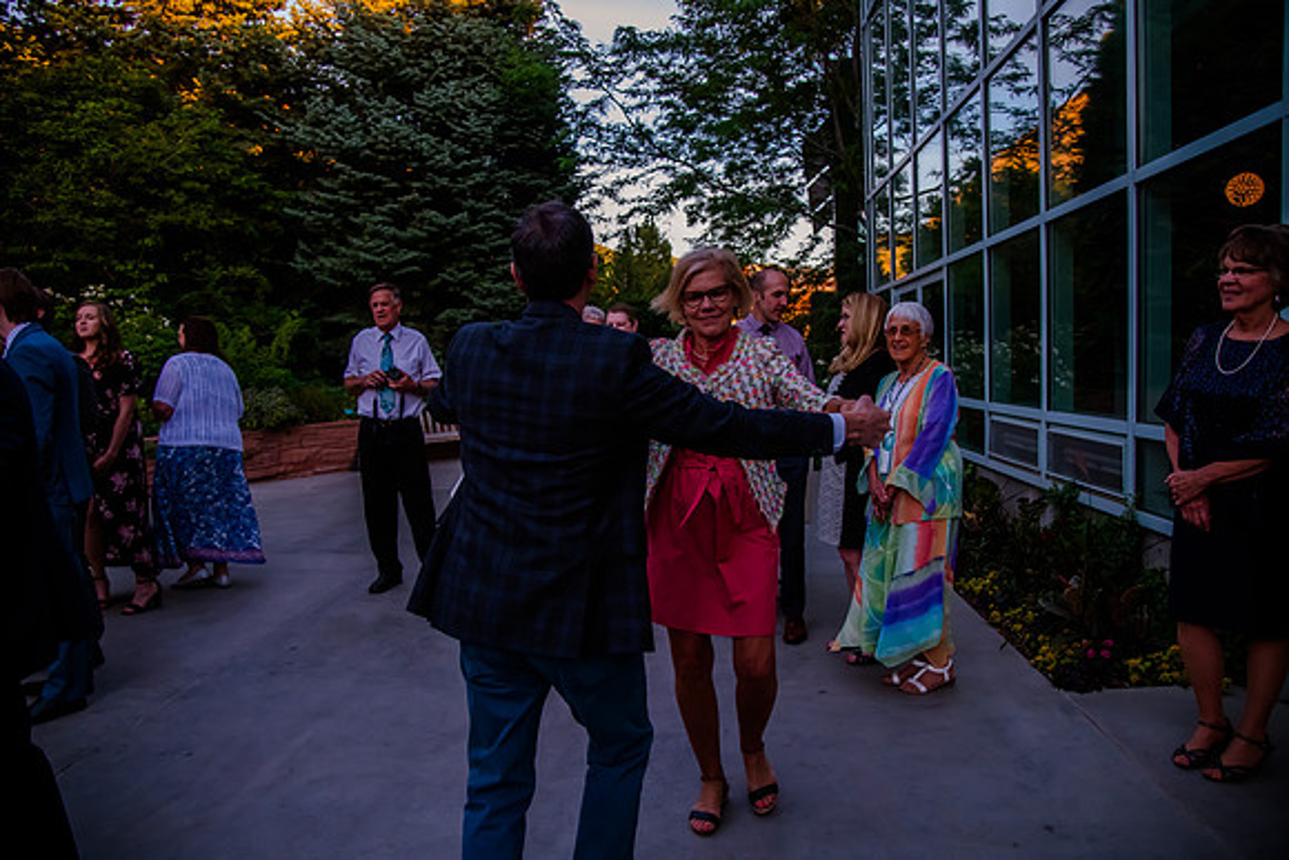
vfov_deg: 53.2
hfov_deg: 73.7
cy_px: 430
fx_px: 859
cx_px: 644
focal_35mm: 24
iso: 3200
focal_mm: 24
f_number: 4
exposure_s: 1/640
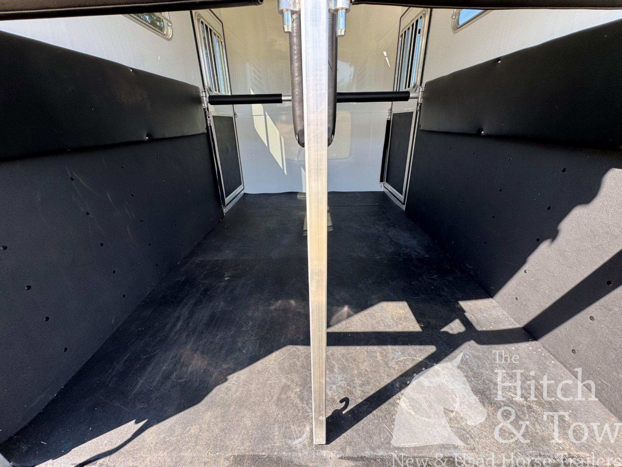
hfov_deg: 102.1
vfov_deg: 85.7
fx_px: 252
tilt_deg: -23.0
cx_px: 311
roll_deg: +1.4
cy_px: 234
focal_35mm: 14
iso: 40
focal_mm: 2.22
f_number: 2.2
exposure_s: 1/140
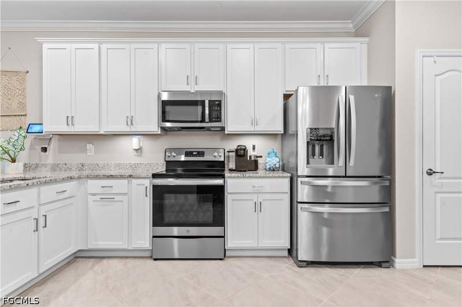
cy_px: 154
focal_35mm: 20
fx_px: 256
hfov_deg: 84.0
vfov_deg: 61.8
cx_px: 231
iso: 640
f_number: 10
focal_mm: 20
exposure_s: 1/3
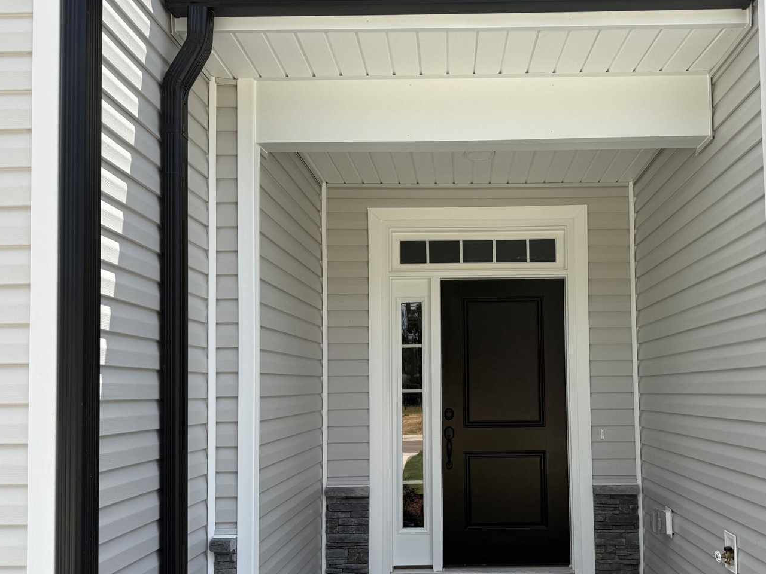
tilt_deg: +3.4
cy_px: 354
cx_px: 473
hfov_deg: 59.3
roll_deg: +1.3
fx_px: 664
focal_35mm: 30
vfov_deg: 46.4
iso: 80
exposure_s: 1/2370
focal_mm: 6.76
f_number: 1.78
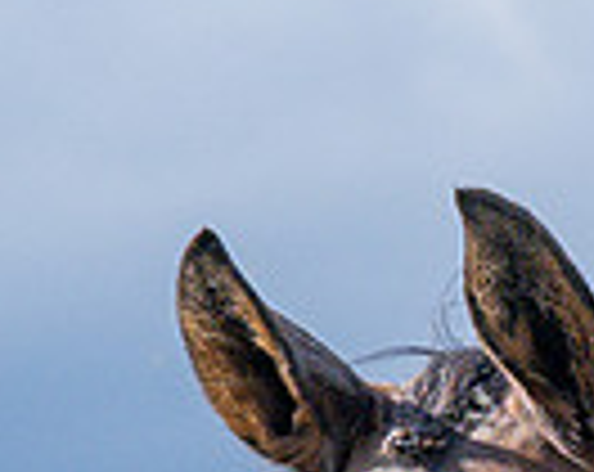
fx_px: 12244
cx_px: 448
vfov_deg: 2.2
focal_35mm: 698
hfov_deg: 2.8
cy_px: 576
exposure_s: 1/1600
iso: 400
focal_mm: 70
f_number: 5
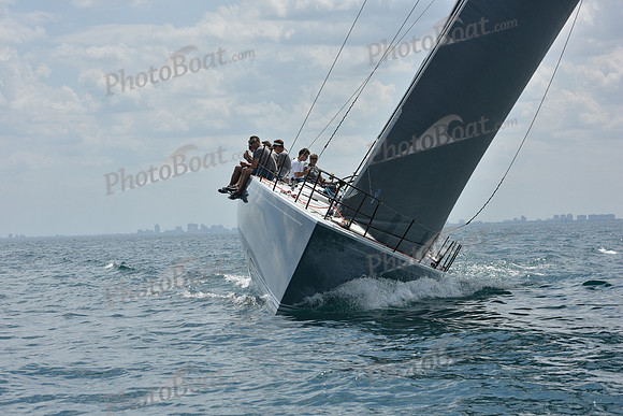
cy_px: 208
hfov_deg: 20.0
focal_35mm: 102
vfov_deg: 13.4
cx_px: 312
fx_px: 1765
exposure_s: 1/1250
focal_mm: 102
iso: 250
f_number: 9
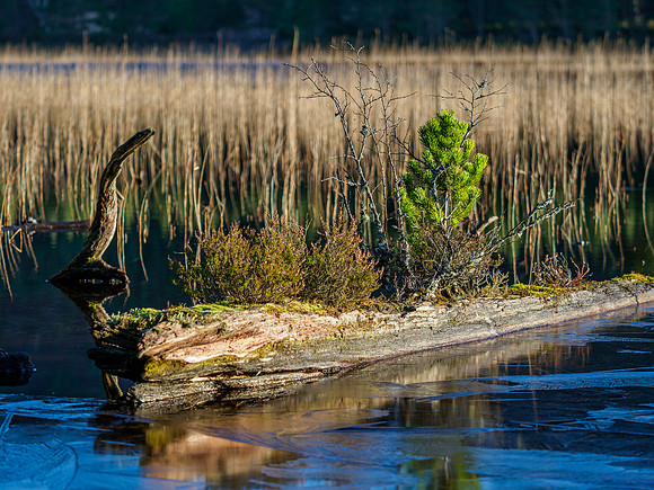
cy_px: 245
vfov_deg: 9.9
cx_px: 327
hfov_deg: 13.2
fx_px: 2834
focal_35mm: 150
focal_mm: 75
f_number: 2.8
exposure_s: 1/1000
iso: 200
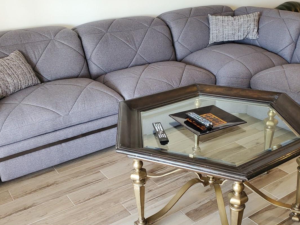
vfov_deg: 36.7
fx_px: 338
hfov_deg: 47.6
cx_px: 180
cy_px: 132
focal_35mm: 39
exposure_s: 1/59
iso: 160
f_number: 2.4
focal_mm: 4.3
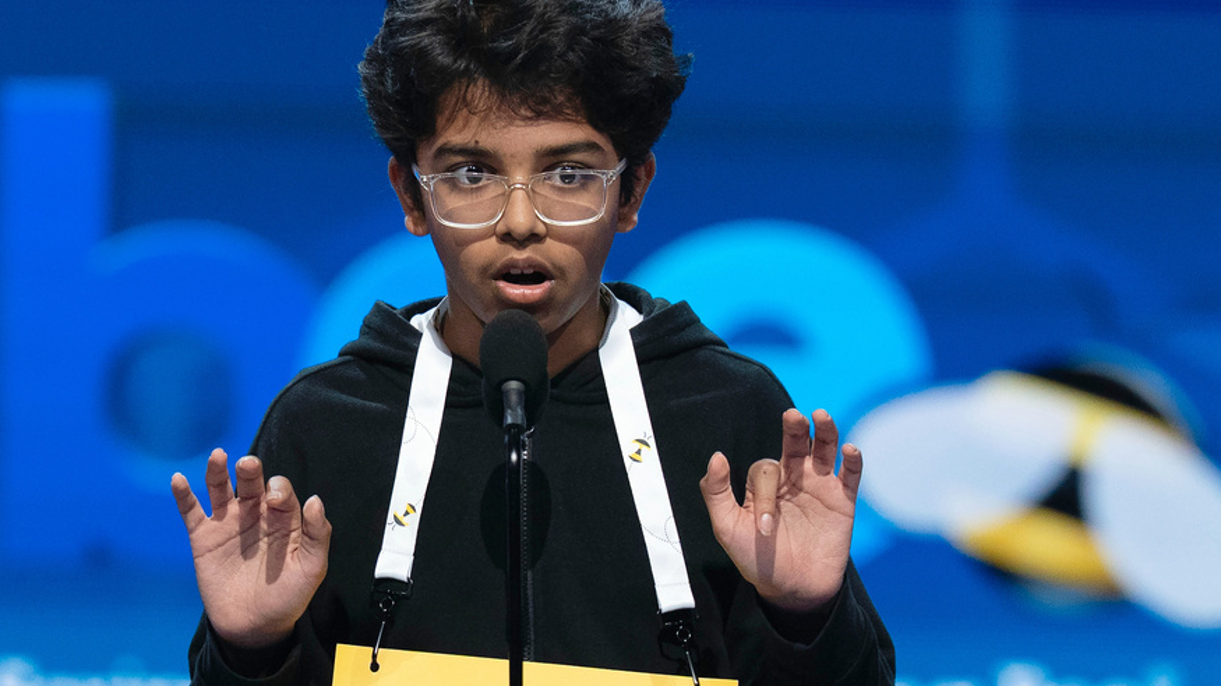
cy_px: 350
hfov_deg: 8.8
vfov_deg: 5.0
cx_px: 610
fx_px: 7931
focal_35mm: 245
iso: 2000
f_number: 3.5
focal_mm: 200
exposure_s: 1/400
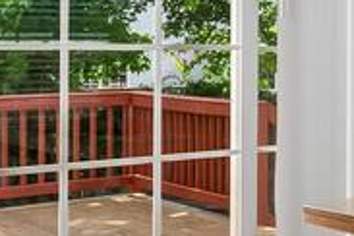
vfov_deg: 16.2
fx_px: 826
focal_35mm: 84
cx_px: 640
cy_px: 82
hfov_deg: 18.7
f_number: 5.6
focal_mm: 10
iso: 400
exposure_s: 1/320
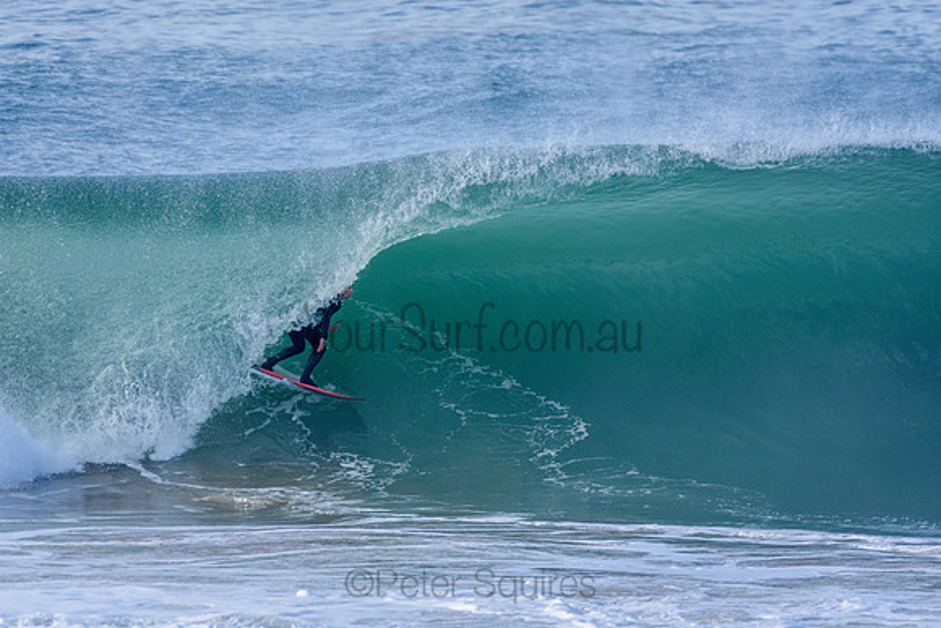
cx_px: 470
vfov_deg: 1.8
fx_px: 19608
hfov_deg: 2.7
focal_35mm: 750
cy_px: 314
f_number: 5.6
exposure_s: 1/2000
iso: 560
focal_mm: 500
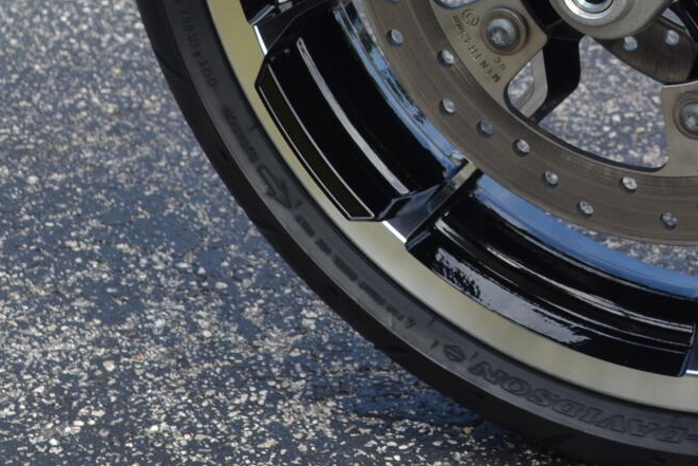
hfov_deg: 16.8
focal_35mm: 118
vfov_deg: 11.2
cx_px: 780
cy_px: -201
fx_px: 2288
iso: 100
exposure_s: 1/160
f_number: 6.3
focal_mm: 26
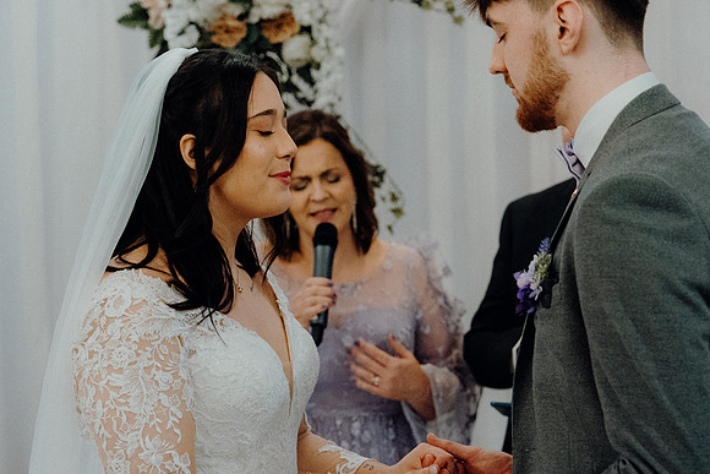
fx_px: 2012
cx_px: 355
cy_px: 237
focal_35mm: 102
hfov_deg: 20.0
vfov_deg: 13.4
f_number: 3.5
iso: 5000
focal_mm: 68
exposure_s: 1/200
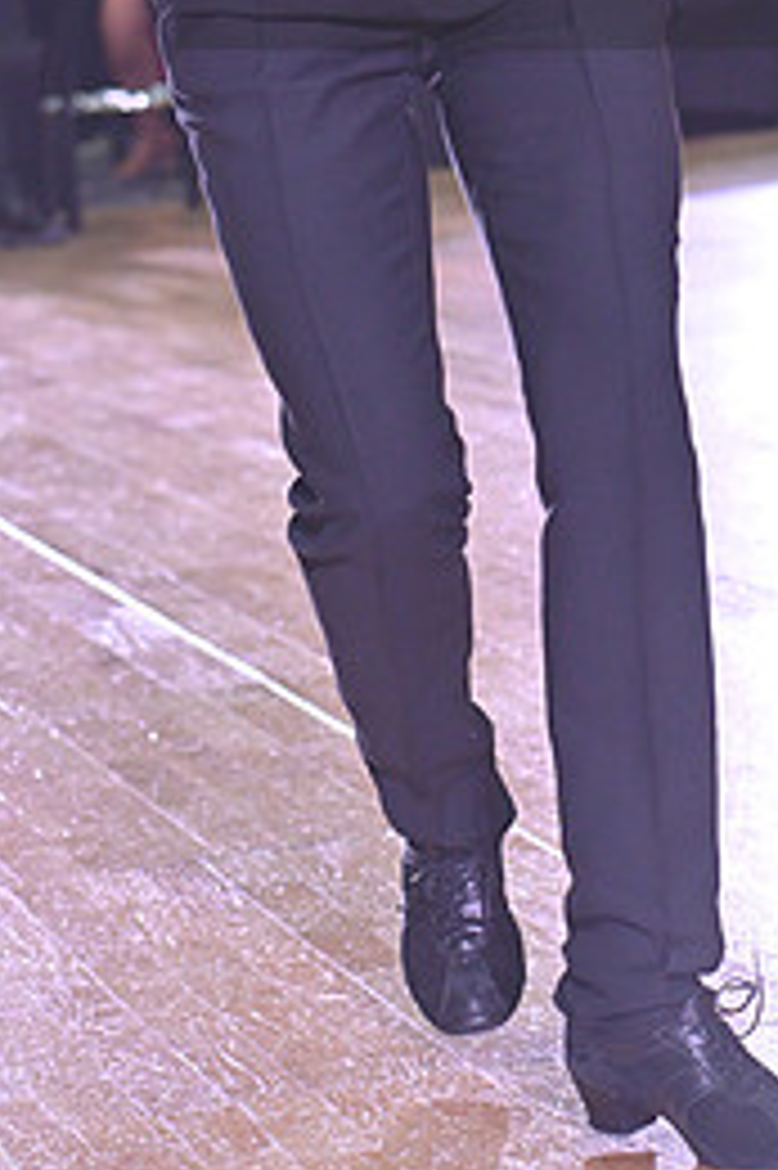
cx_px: 798
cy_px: -99
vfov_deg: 11.1
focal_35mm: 183
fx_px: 5940
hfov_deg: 7.5
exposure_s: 1/320
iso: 2500
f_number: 5
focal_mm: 82
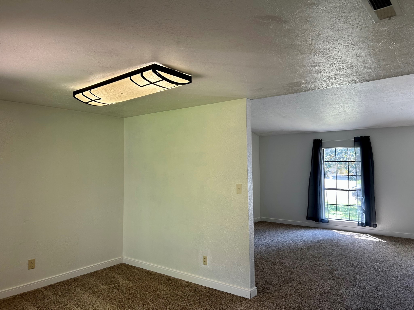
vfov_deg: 53.1
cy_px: 155
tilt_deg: +1.1
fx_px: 311
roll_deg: +0.6
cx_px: 207
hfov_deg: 67.3
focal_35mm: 26
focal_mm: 5.7
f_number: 1.5
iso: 80
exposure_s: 1/120
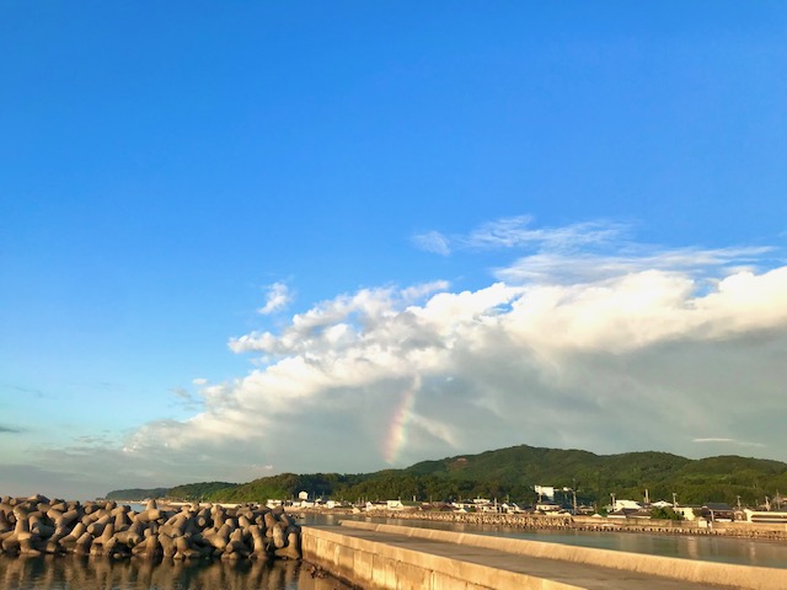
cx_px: 394
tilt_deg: +20.3
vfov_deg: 49.7
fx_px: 637
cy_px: 295
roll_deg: -1.3
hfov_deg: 63.4
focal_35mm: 28
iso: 20
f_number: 1.8
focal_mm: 3.99
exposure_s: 1/1153
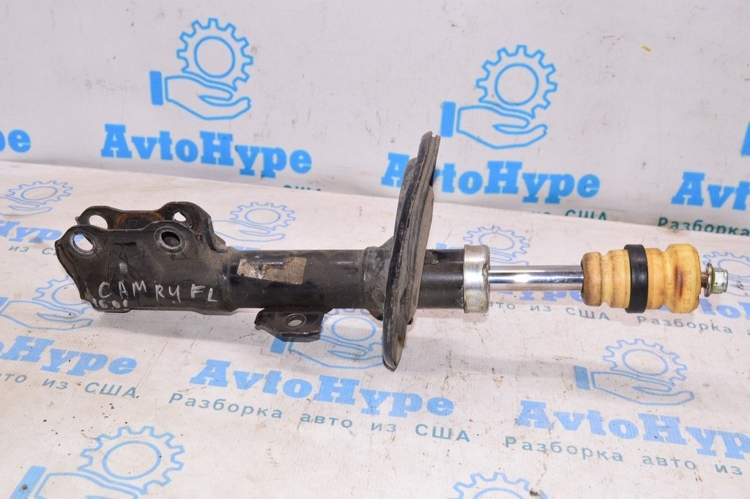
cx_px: 375
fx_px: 874
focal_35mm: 42
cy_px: 250
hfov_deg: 46.4
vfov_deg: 31.8
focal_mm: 28
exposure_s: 1/100
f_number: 8
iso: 1600
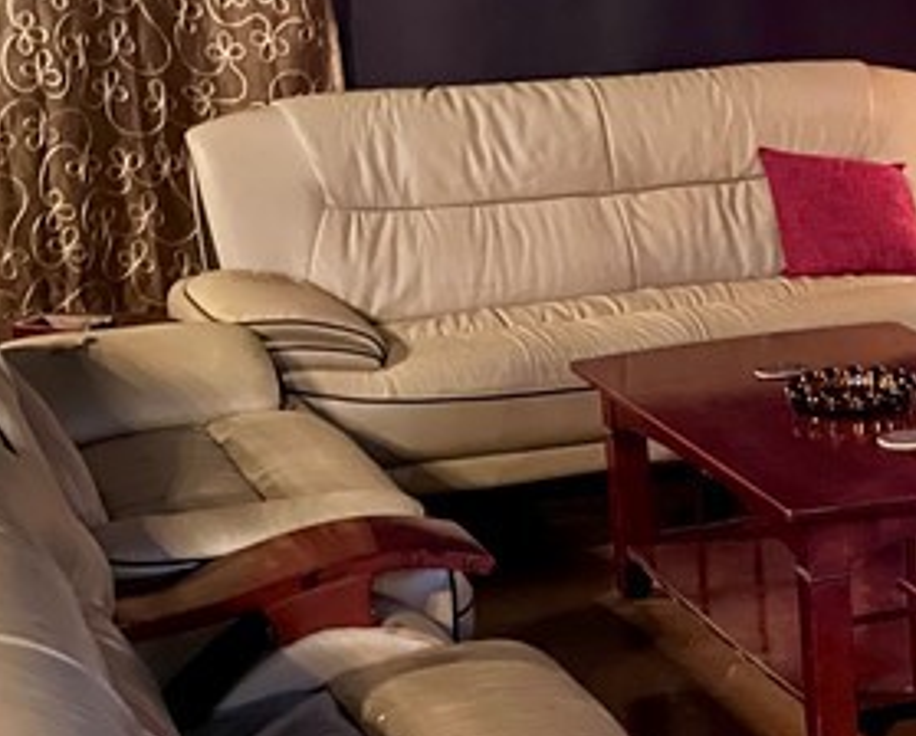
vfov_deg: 16.5
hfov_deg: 19.1
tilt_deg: -17.9
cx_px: 1185
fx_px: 2525
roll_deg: +0.2
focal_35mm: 93
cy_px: 545
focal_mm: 4.2
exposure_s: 1/15
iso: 1250
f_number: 1.6
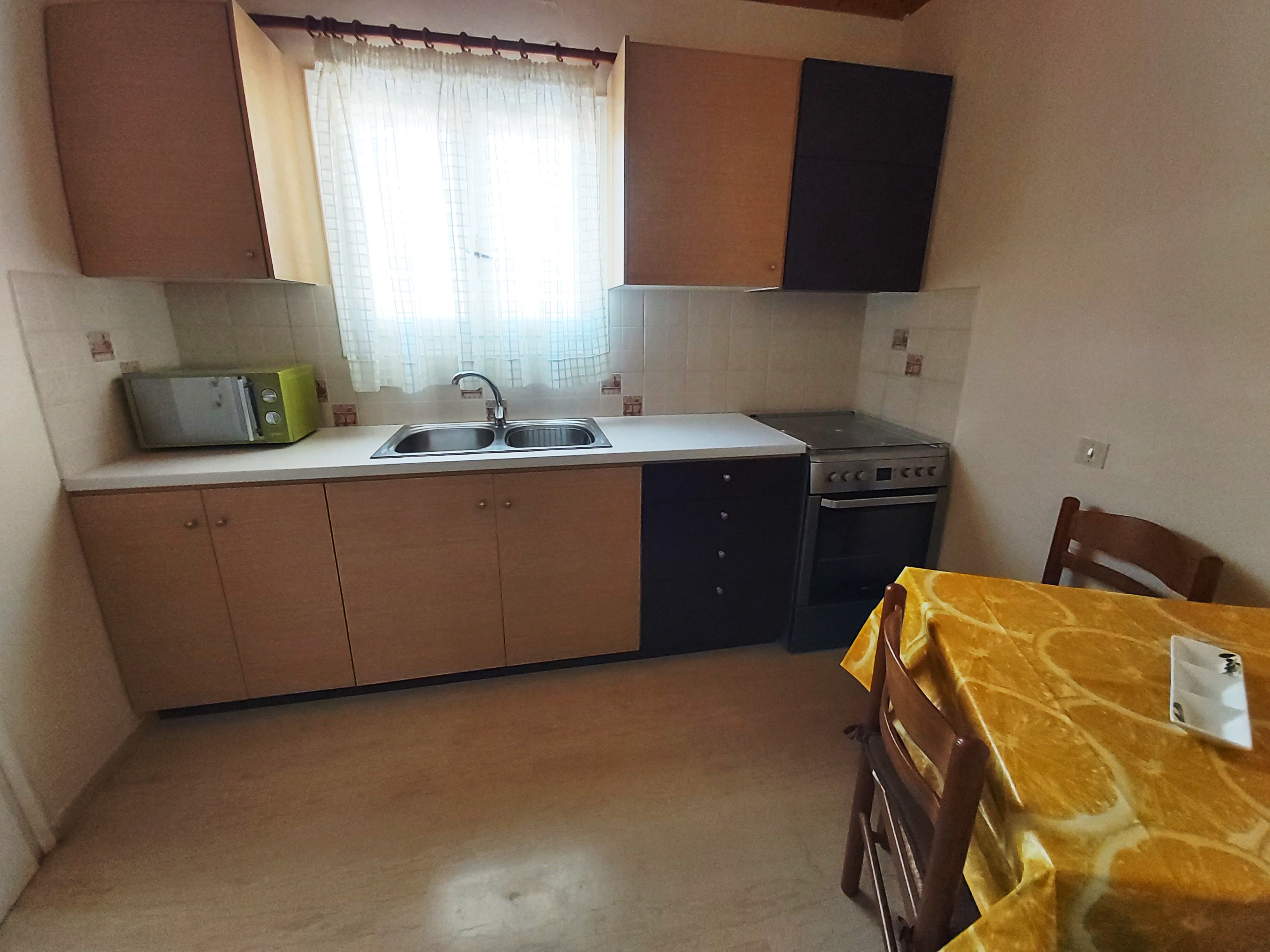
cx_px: 635
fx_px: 440
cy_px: 476
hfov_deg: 110.5
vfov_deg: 94.5
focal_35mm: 12
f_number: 2.2
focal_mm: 1.42
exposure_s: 1/50
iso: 200
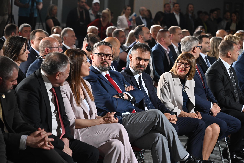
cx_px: 122
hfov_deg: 17.1
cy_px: 82
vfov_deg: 11.4
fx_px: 813
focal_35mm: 120
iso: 1600
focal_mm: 120
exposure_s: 1/250
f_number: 5.6
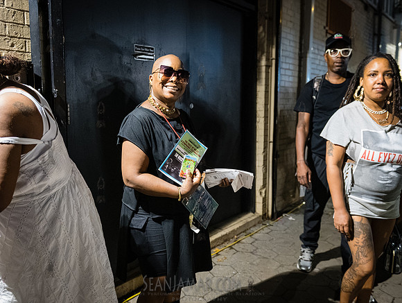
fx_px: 394
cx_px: 180
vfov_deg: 42.0
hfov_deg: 53.9
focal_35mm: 34
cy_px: 148
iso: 10000
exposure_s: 1/125
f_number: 3.5
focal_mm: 27
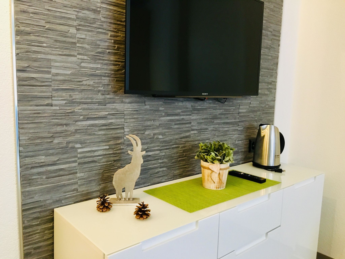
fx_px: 289
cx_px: 172
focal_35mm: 29
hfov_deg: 61.7
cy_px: 130
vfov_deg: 48.2
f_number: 2.2
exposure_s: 1/25
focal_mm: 4.15
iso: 200
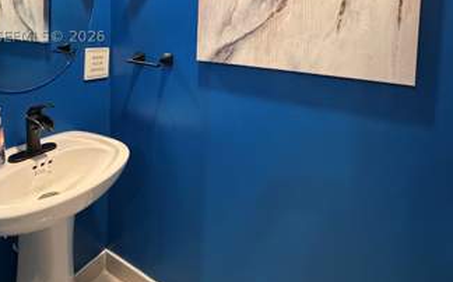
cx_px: 233
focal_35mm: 22
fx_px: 271
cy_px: 36
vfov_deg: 49.8
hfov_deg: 79.7
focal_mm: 2.22
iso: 500
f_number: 2.2
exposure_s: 1/60
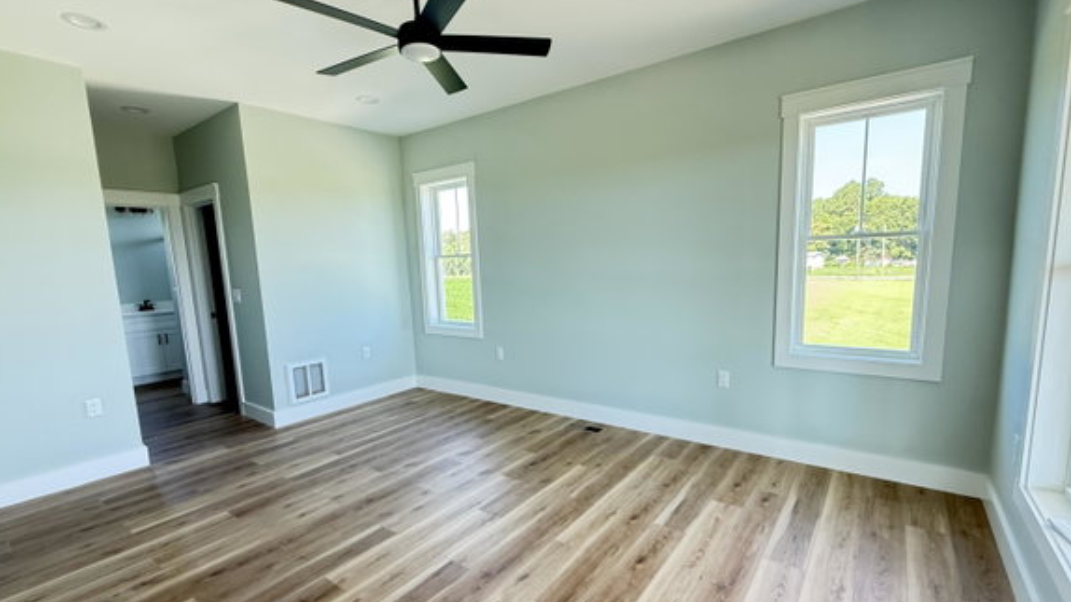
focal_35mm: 17
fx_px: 483
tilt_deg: -7.5
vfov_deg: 63.8
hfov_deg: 95.9
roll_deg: +2.2
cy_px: 330
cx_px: 546
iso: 320
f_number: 2.2
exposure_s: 1/94
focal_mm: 2.22
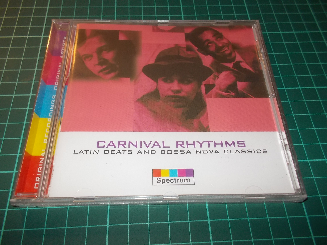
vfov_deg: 48.2
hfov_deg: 61.7
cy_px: 122
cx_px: 164
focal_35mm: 29
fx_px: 274
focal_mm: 4.1
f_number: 3.3
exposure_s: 1/30
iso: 200
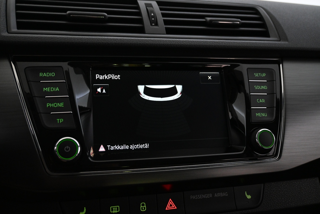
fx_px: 327
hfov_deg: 52.2
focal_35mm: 37
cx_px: 160
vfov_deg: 36.2
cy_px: 107
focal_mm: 24.5
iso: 3200
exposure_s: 1/40
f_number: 4.2
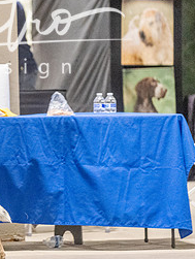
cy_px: 104
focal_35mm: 341
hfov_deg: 4.3
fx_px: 2555
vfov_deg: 5.8
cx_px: -117
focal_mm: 132
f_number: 3.2
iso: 6400
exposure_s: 1/400
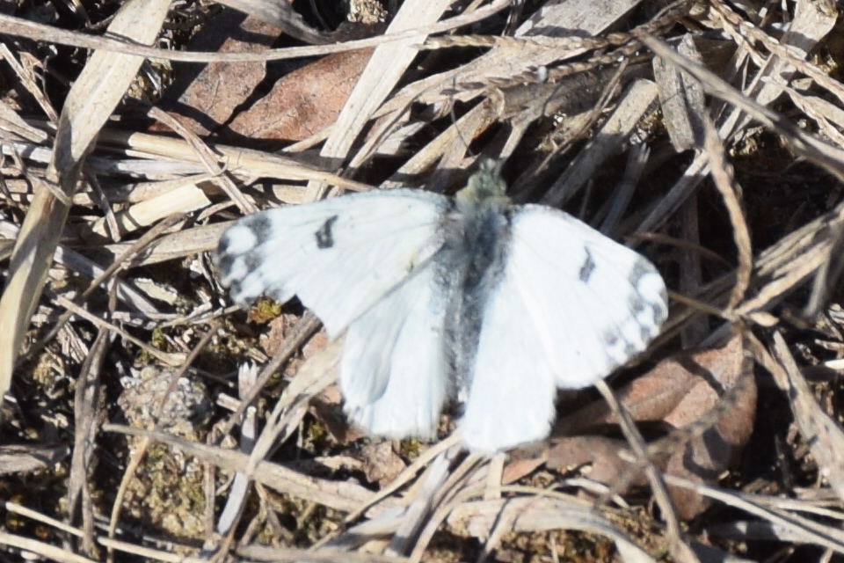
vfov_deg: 8.7
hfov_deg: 13.0
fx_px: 3692
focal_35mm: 158
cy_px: 282
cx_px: 422
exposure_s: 1/500
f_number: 8
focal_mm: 105
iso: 200
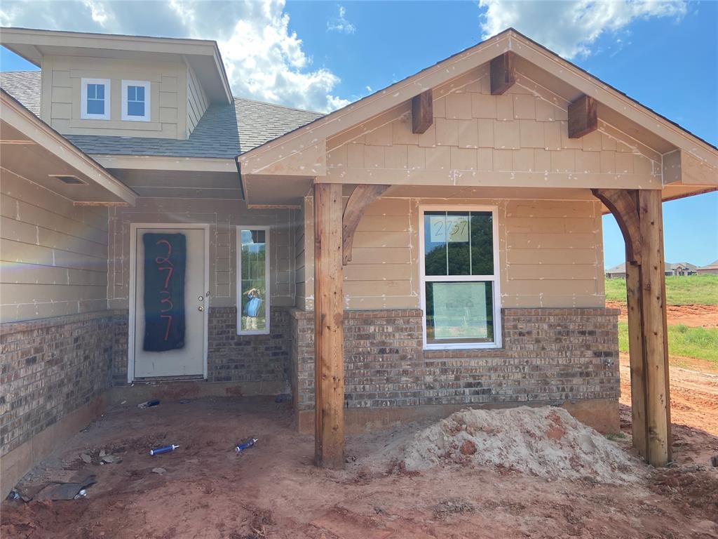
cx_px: 359
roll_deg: +1.4
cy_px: 270
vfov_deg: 53.1
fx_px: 539
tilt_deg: +2.2
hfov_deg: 67.3
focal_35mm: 26
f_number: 1.8
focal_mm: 4.25
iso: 32
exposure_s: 1/1287
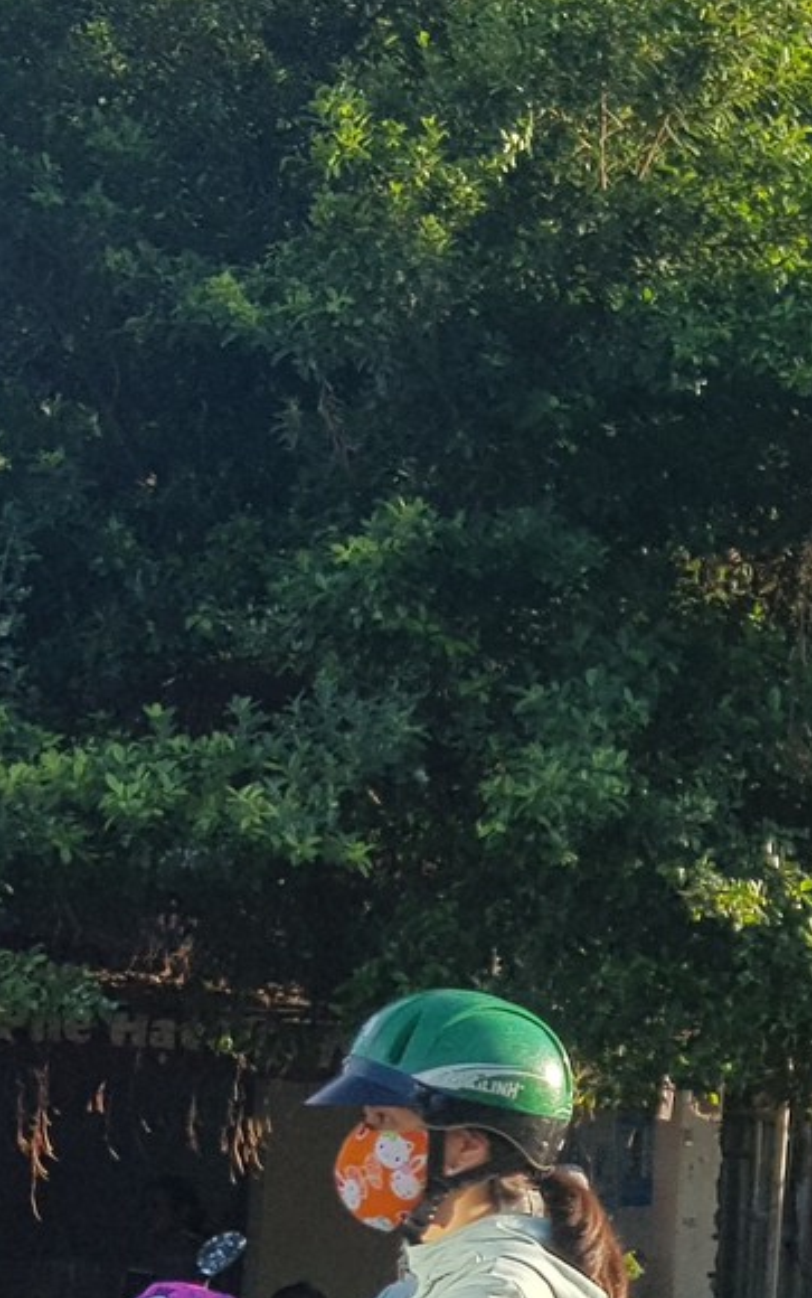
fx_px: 3360
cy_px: 1052
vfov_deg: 21.6
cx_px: 1320
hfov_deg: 12.8
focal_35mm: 95
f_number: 1.7
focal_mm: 4.2
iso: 40
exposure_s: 1/1224
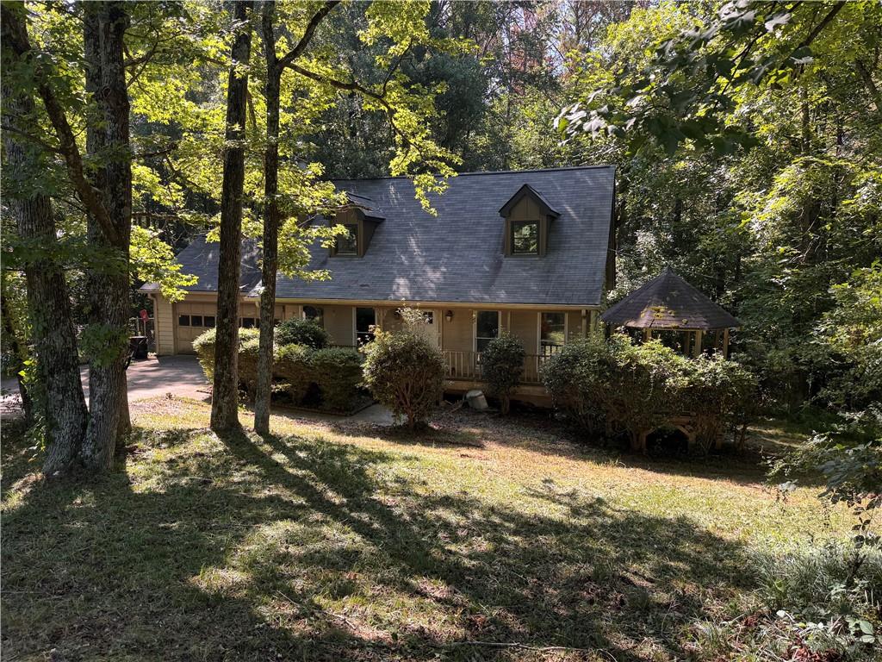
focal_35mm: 24
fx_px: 612
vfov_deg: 56.8
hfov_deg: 71.6
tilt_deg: -7.5
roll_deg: -0.3
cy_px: 331
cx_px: 441
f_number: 1.78
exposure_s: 1/270
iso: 64
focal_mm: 6.76
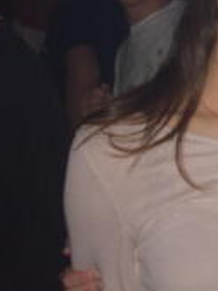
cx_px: 381
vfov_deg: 18.9
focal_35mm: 103
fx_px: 865
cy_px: 65
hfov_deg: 13.1
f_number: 3.8
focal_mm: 24
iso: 1400
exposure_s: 1/60
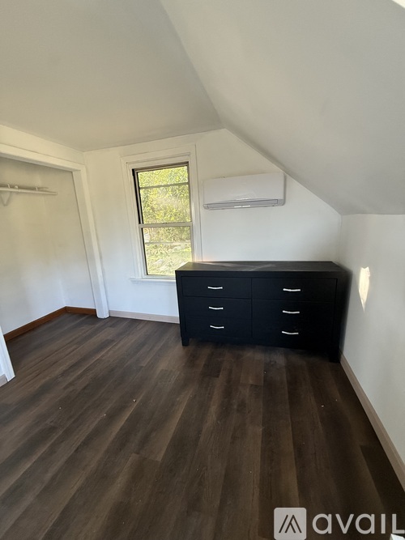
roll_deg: +1.3
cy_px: 270
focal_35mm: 14
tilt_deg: -9.6
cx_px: 202
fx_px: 218
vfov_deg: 102.1
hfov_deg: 85.7
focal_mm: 2.22
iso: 320
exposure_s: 1/83
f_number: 2.2
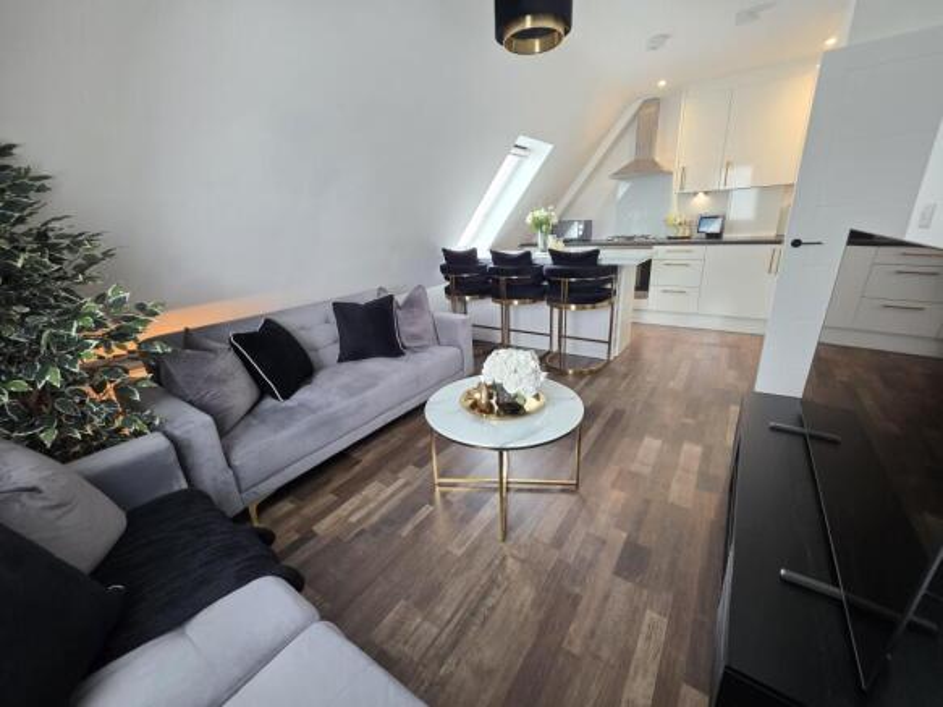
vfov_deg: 89.9
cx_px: 472
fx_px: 354
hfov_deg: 106.2
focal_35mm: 13
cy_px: 354
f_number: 1.9
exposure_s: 1/50
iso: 320
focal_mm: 2.2
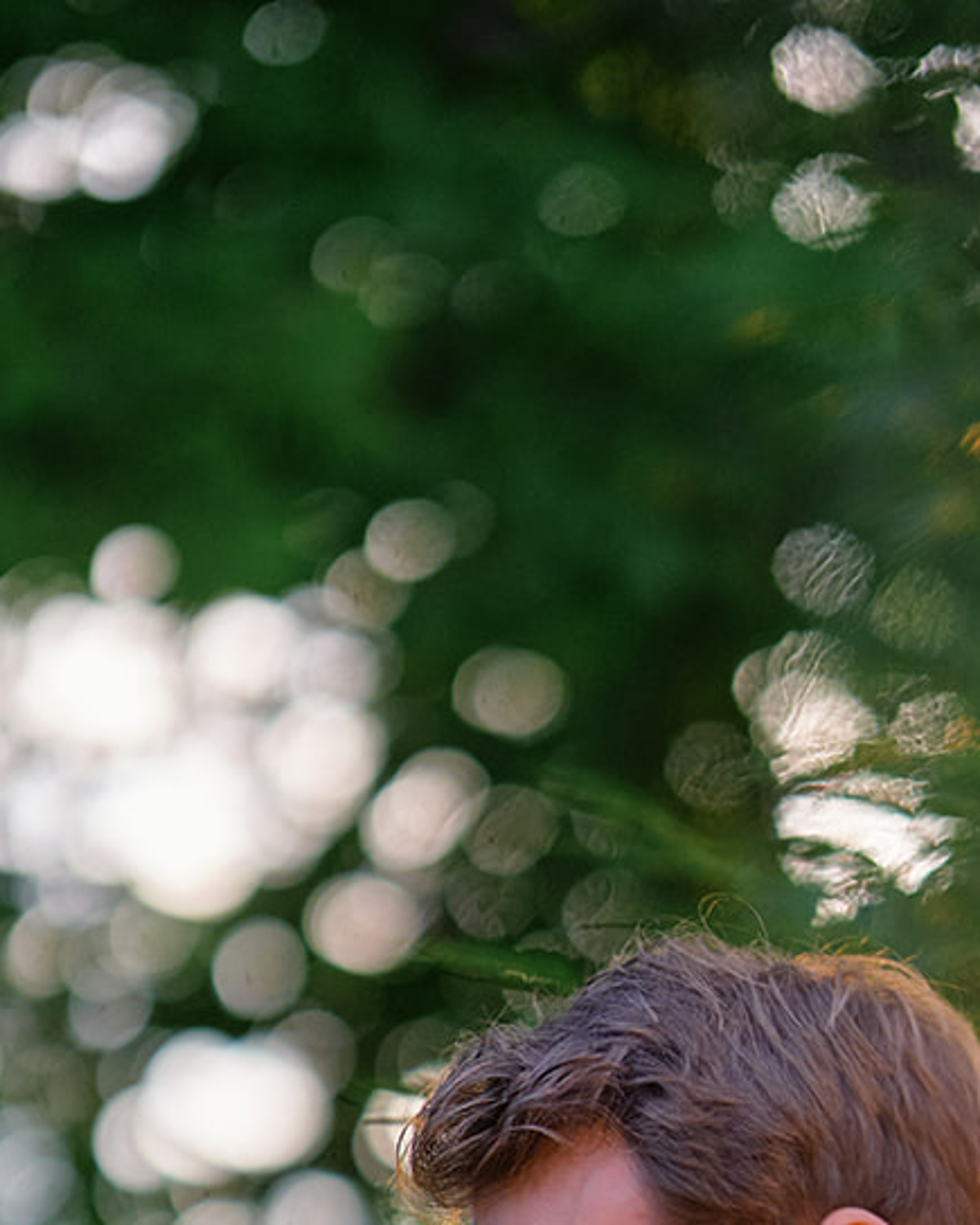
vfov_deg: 8.2
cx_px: 727
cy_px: 1567
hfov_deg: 6.7
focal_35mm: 232
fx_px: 8414
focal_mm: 56
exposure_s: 1/1000
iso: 200
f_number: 1.2
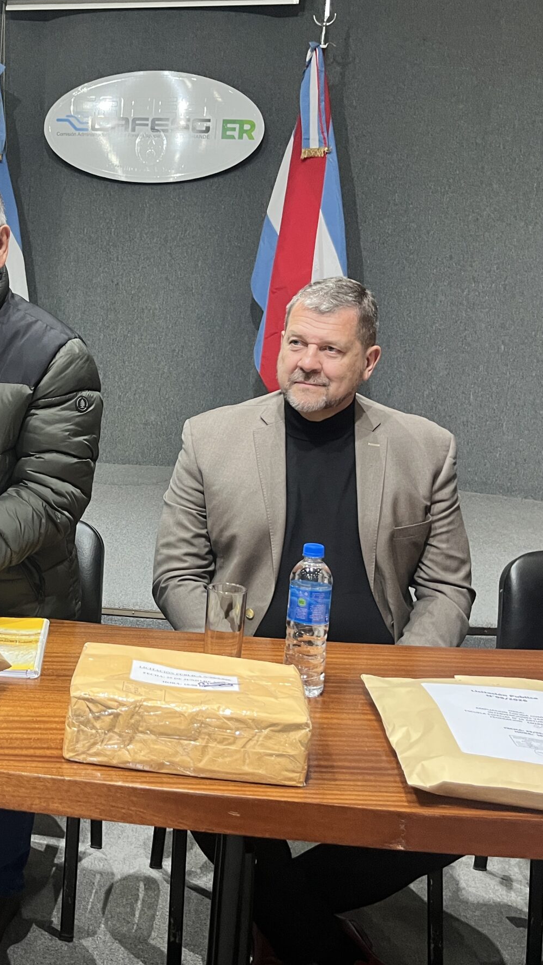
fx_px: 1050
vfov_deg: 49.4
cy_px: 477
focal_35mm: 41
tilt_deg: -9.5
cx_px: 4
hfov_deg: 27.4
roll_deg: -2.2
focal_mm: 5.1
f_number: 1.6
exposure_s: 1/50
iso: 200
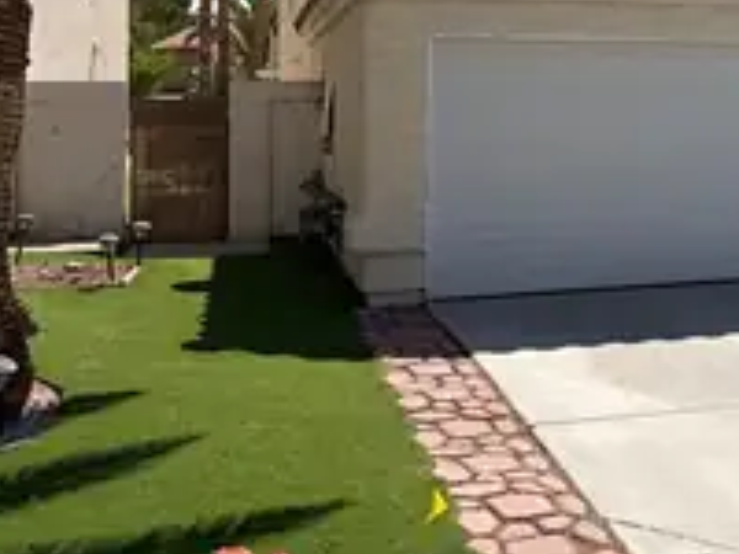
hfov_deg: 35.1
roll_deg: +1.6
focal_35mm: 52
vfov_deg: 27.1
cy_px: 59
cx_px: 639
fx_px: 1110
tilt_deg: +2.6
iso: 64
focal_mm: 5.96
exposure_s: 1/6993
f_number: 1.6
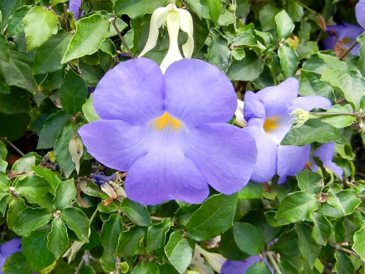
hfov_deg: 60.0
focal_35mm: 30
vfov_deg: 46.8
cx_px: 182
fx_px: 316
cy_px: 137
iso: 160
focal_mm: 5.4
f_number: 3.5
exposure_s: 1/161
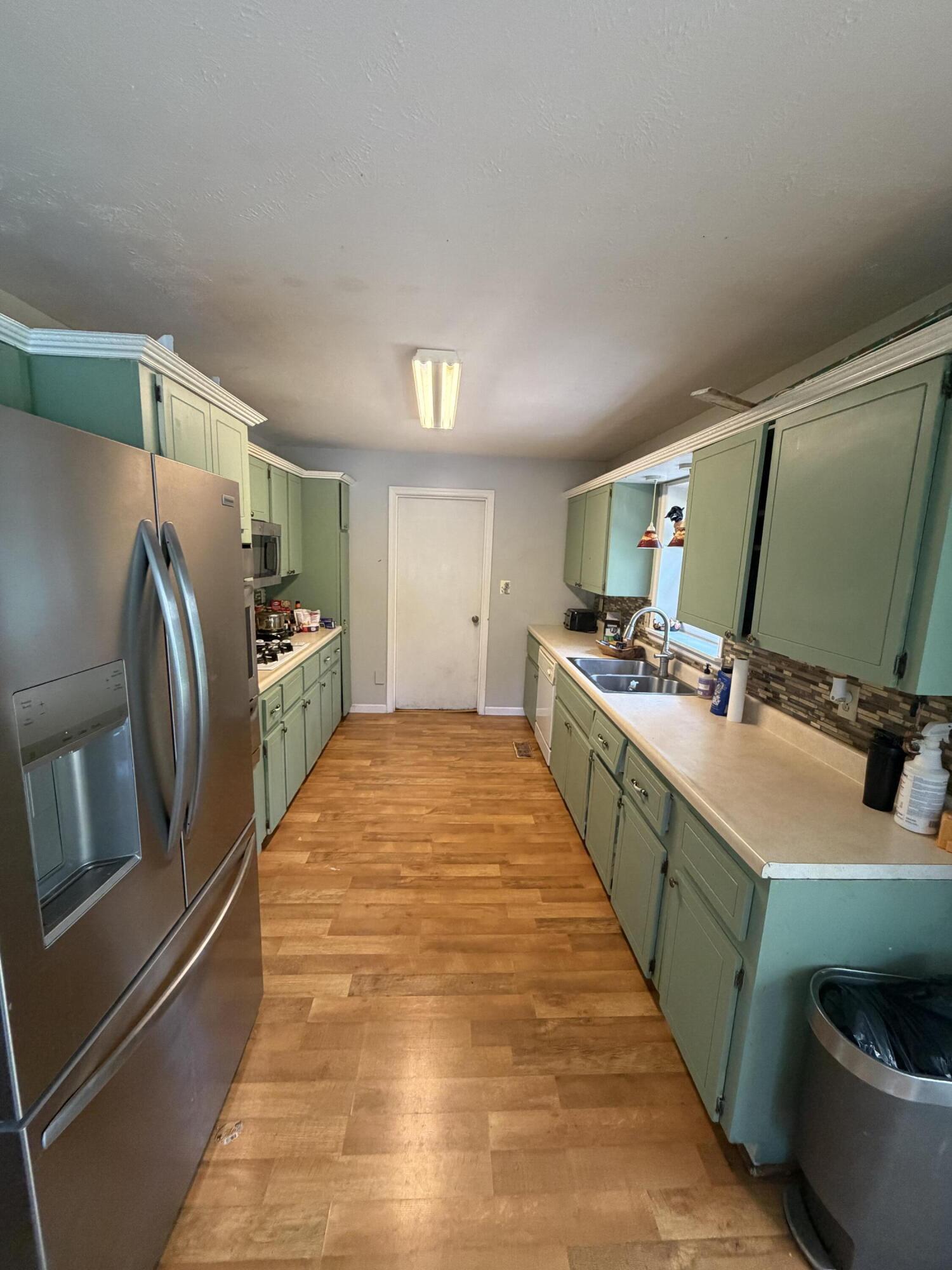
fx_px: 513
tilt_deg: -9.7
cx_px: 476
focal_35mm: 14
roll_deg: -2.0
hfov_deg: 85.7
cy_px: 635
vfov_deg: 102.1
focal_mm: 2.22
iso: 400
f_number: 2.2
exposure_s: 1/60
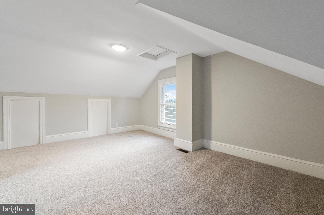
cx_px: 162
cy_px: 108
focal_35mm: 14
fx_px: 126
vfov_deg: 81.1
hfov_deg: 104.3
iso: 1600
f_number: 8
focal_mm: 14
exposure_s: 1/40
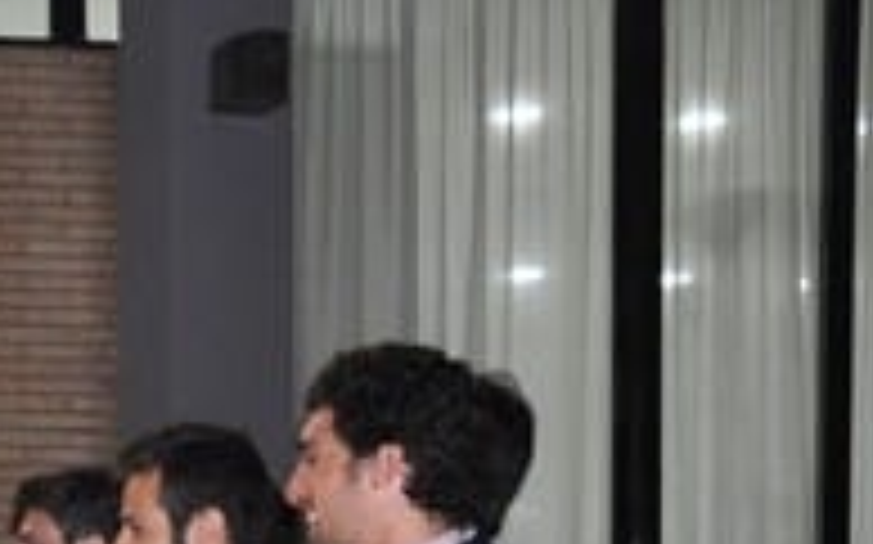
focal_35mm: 132
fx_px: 3141
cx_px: -819
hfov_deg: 13.7
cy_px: 1041
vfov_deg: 9.4
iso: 800
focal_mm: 21
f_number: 3.8
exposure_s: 1/60
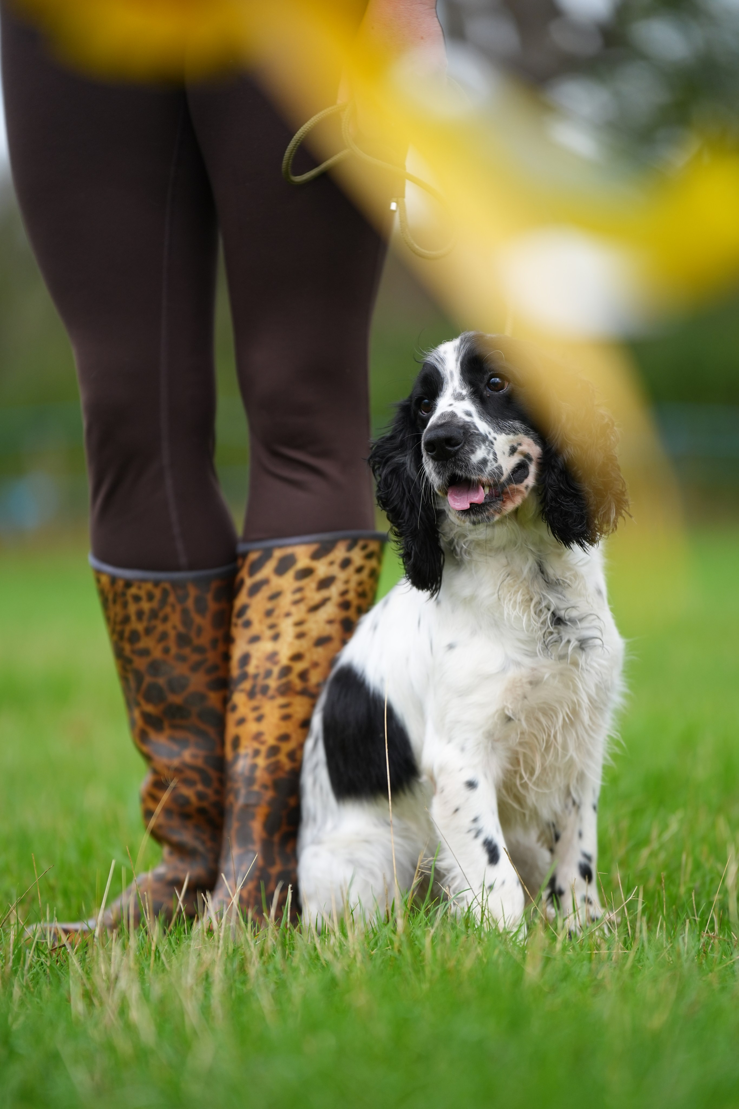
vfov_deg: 11.4
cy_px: 554
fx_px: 5542
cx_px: 370
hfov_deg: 7.6
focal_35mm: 180
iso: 400
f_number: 2.8
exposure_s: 1/2000
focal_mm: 180
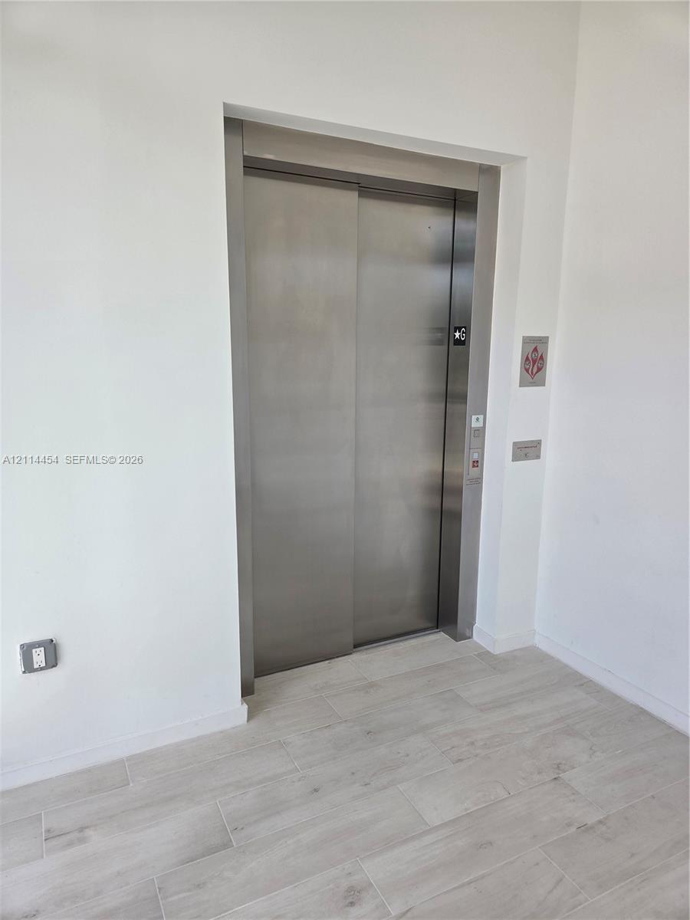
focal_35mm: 23
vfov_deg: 73.9
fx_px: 611
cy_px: 460
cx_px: 345
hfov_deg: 58.9
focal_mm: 5.4
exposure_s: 1/989
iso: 80
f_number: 1.8
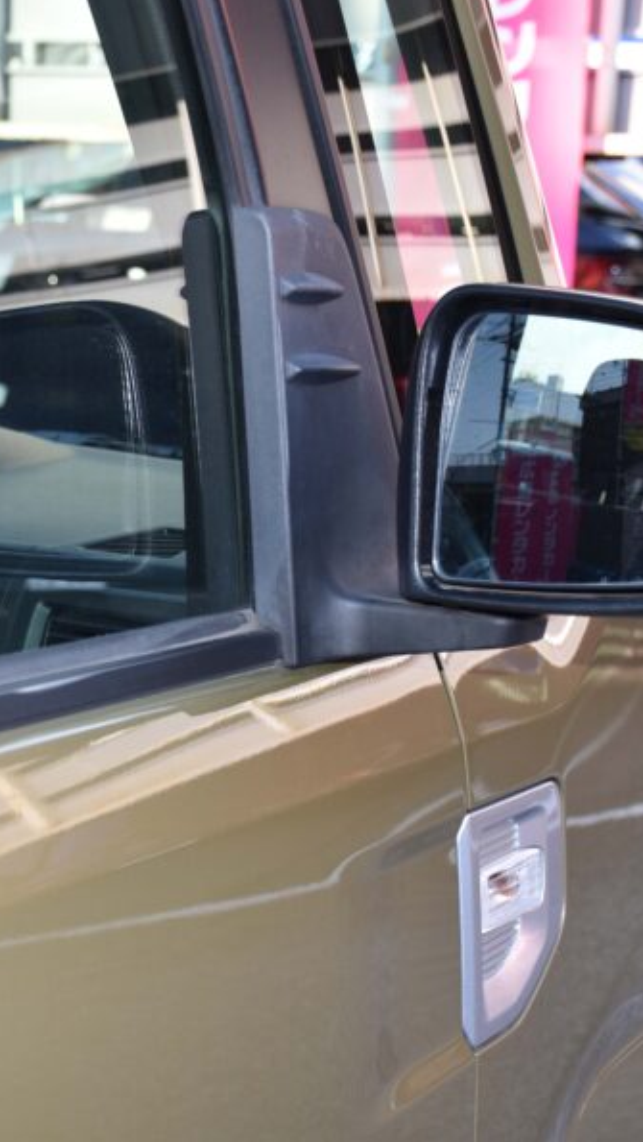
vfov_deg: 27.9
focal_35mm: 76
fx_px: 2302
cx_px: 171
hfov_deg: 15.8
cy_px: 568
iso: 125
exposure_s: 1/125
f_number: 5.6
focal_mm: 32
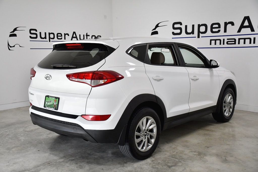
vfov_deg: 34.2
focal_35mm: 39
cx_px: 129
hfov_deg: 49.5
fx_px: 280
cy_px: 86
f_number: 4
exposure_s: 1/2000
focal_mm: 26
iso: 1250
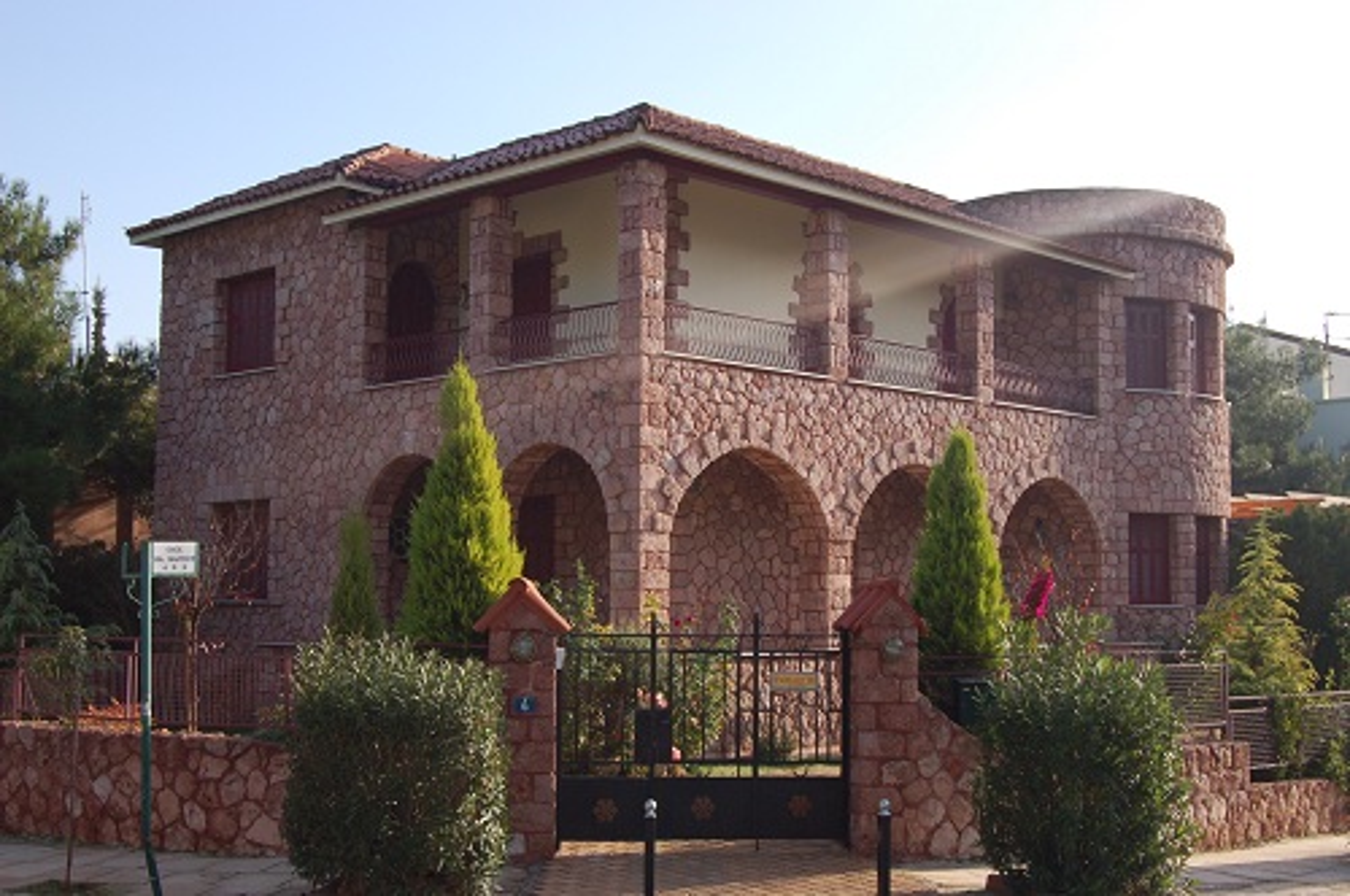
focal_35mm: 45
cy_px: 448
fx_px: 1685
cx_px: 675
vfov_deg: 29.8
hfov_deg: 43.7
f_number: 10
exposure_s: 1/400
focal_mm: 30
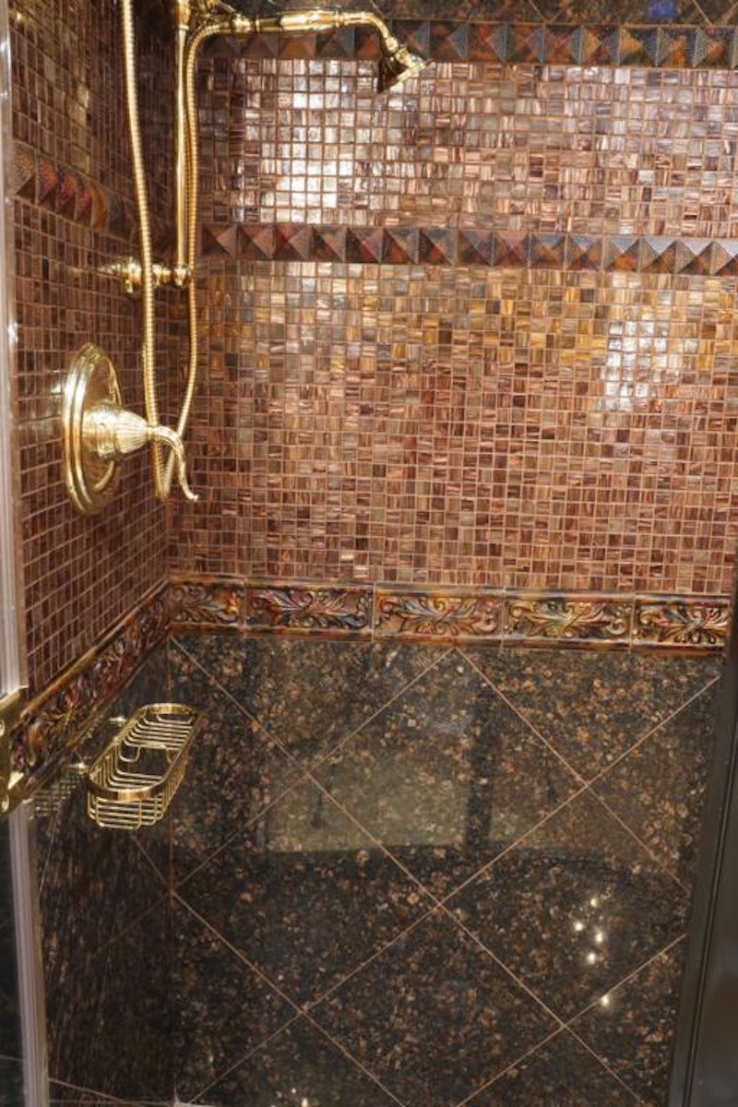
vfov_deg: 61.9
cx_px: 369
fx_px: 922
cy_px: 554
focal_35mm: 30
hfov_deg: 43.6
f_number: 11
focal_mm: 20
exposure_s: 3.2
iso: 800
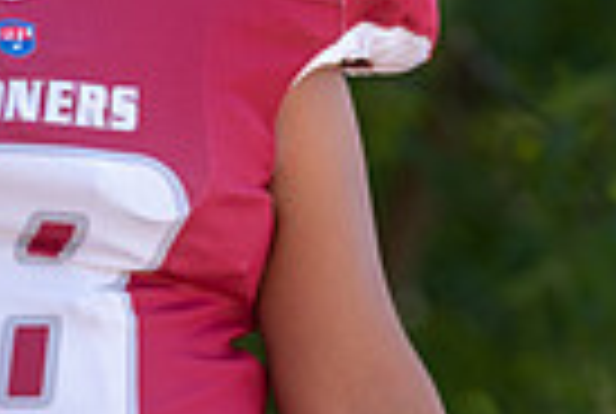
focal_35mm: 588
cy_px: 64
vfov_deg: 2.3
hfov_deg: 3.5
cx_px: 22
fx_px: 10083
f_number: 2.8
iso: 80
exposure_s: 1/320
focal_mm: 125
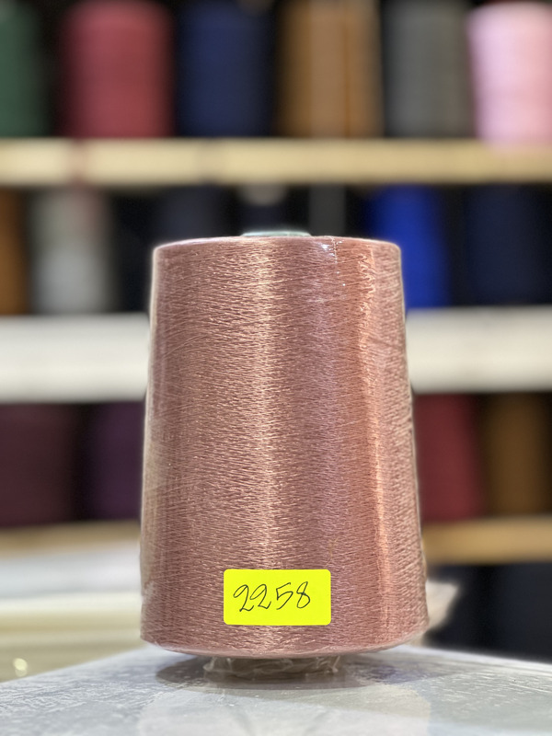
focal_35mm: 77
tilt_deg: +0.7
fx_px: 1637
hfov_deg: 19.1
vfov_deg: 25.3
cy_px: 368
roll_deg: +1.2
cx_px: 276
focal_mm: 9
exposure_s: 1/33
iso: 160
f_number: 2.8
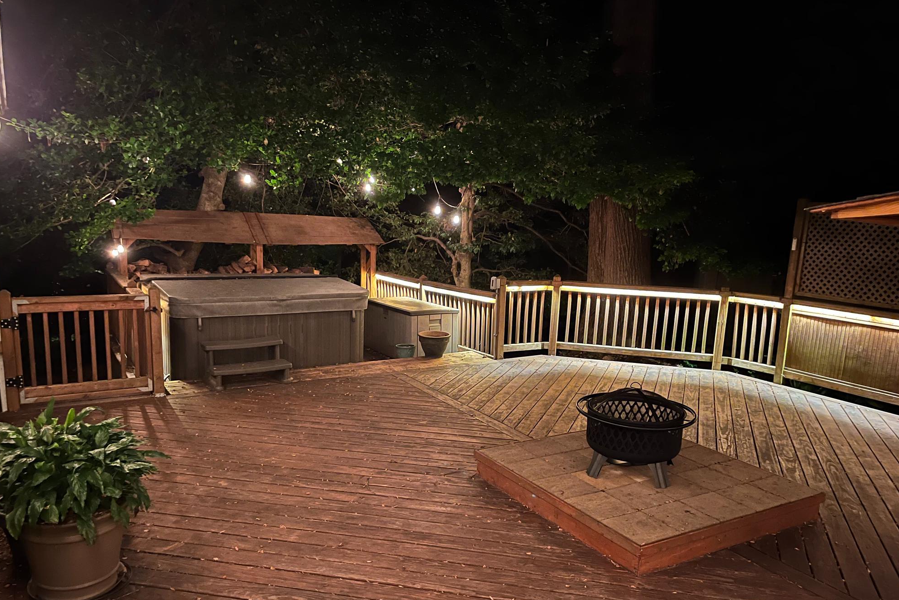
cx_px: 453
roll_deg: -1.7
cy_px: 340
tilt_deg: -11.8
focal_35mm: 28
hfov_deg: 65.5
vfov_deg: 46.3
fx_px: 699
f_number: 1.6
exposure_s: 1/9
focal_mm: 5.1
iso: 800
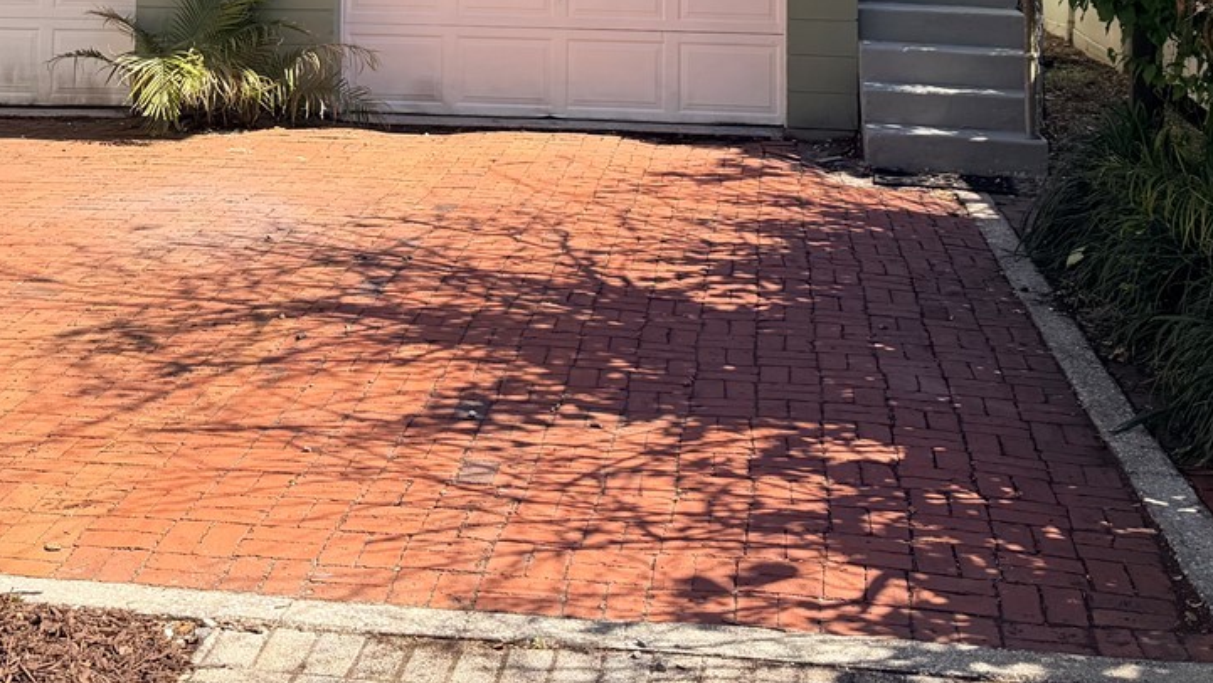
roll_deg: +0.2
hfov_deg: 35.9
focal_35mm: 58
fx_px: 1866
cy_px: -239
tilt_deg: +1.5
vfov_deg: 19.0
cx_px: 495
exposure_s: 1/1901
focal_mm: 6.76
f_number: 1.78
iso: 80
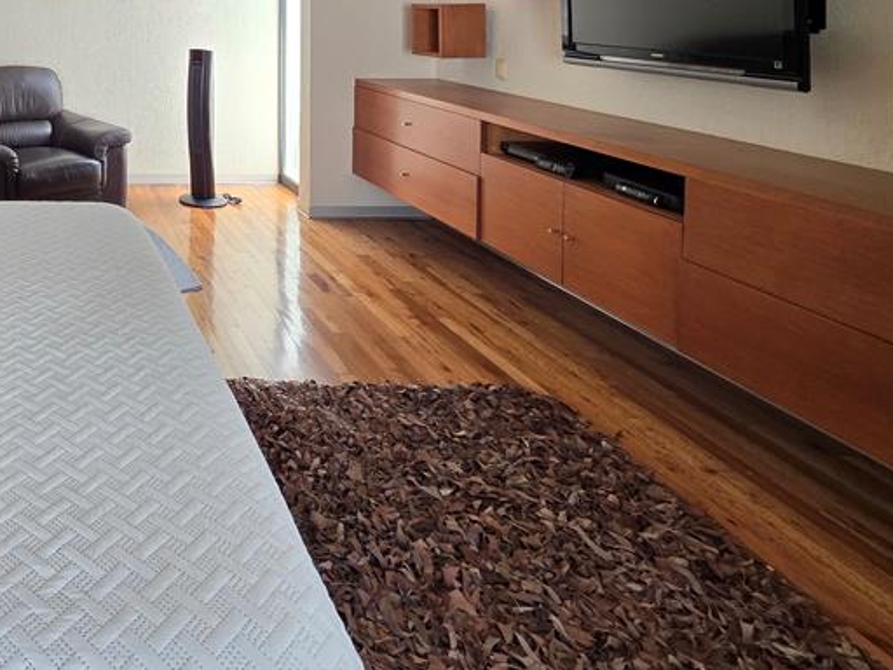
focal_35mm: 26
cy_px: 14
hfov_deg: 53.5
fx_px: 671
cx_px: 7
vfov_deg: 45.5
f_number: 1.9
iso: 200
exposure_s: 1/120
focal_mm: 2.2
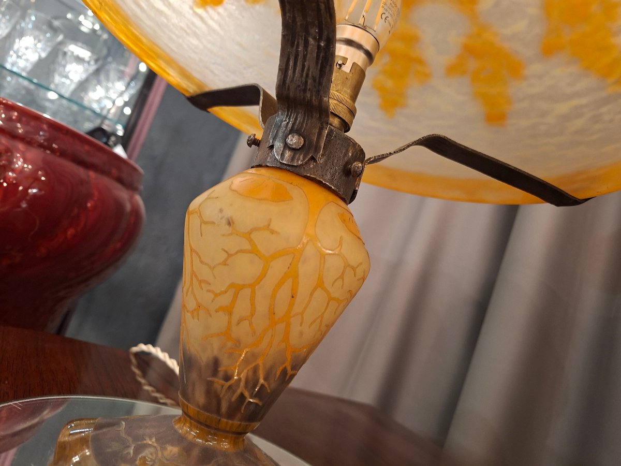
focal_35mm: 23
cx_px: 310
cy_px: 233
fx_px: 413
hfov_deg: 73.9
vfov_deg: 58.9
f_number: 1.8
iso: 320
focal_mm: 5.54
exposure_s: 1/33
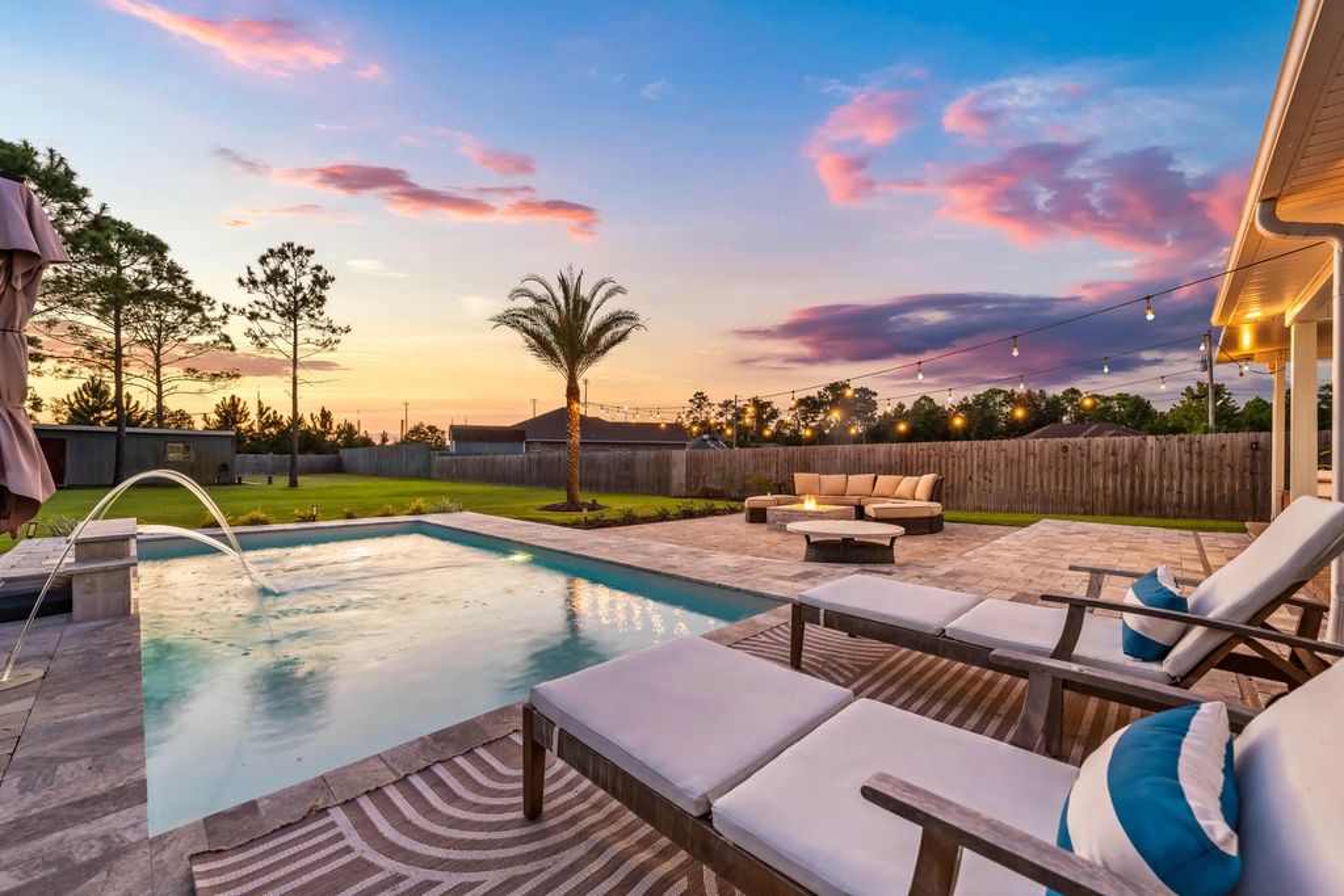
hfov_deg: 108.3
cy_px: 448
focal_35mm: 13
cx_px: 672
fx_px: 485
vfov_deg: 85.4
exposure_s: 1/1.67
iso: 125
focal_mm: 13
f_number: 7.1
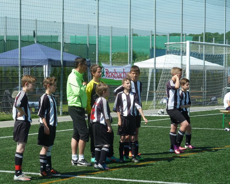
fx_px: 925
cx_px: 107
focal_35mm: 136
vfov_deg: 11.3
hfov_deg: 14.2
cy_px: 92
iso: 80
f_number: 4.4
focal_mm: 21
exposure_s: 1/400
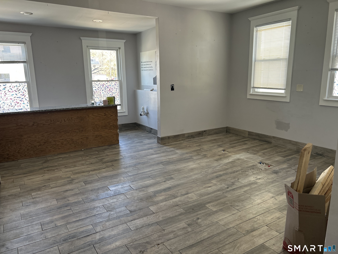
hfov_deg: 67.3
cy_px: 127
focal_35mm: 26
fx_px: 254
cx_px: 169
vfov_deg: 53.1
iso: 100
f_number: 1.5
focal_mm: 5.7
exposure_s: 1/121
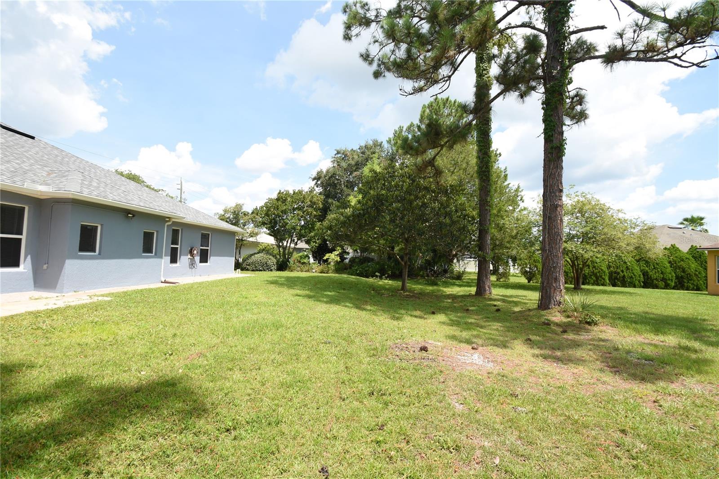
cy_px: 240
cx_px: 360
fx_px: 300
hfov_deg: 100.4
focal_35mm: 15
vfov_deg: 77.3
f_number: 6.3
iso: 100
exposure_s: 1/160
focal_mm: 10
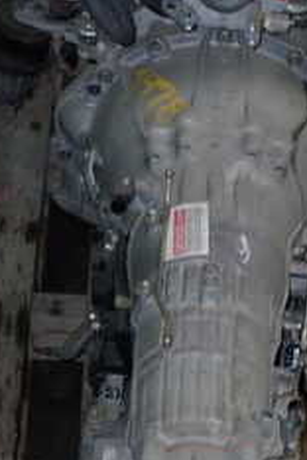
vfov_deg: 24.9
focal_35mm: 80
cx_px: 215
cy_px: 375
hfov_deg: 17.0
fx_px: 1023
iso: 200
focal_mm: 5.4
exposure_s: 1/30
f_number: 6.3
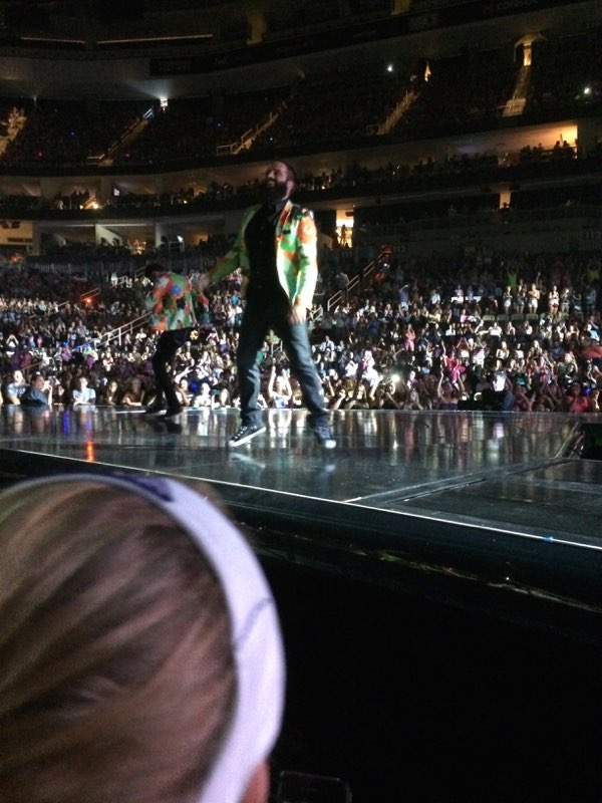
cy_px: 402
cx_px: 301
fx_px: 696
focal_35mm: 30
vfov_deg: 60.0
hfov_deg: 46.8
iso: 640
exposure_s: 1/15
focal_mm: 4.12
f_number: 2.2
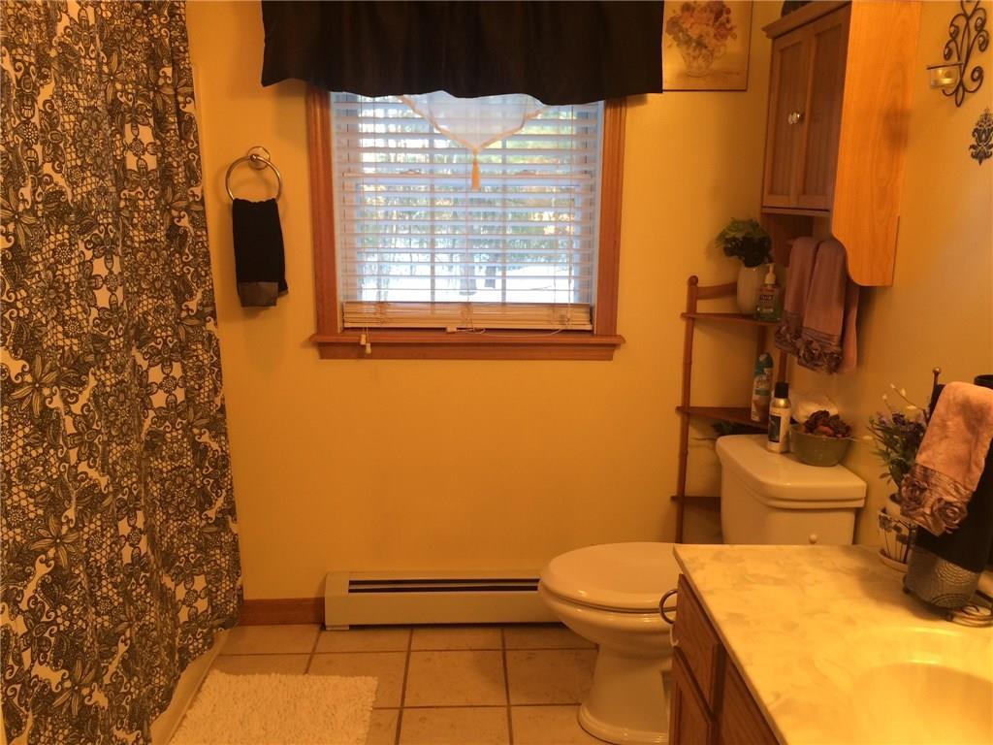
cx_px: 496
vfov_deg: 48.2
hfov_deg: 61.7
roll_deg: +0.0
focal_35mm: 29
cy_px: 372
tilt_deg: -12.7
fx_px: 832
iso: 64
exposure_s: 1/30
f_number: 2.2
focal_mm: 4.15
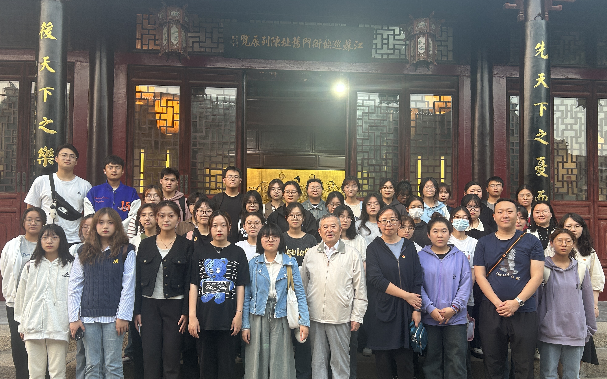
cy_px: 217
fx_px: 463
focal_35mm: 28
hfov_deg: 66.5
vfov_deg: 44.4
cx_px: 302
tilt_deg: +1.7
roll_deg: -0.3
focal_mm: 5.7
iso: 80
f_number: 1.5
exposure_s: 1/50
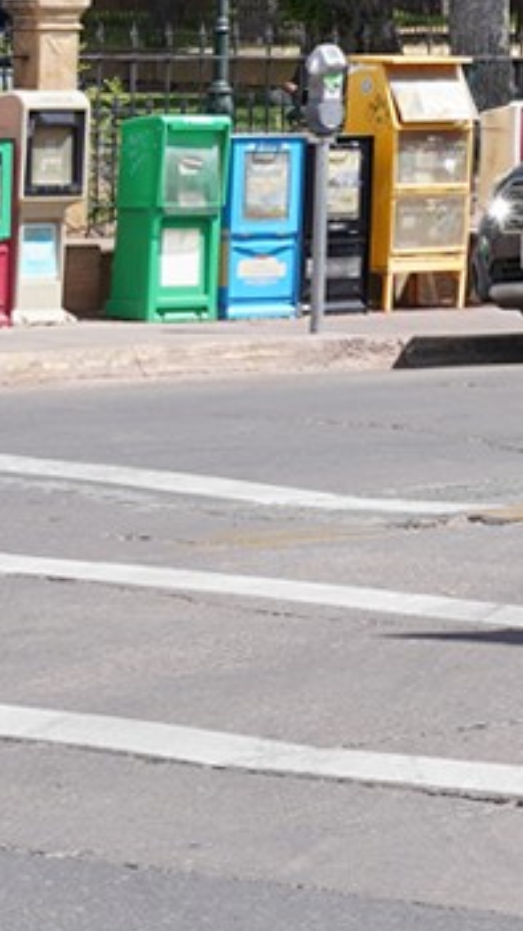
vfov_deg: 8.8
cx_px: 2336
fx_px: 5902
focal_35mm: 239
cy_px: -491
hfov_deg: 4.5
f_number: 10
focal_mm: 40
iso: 100
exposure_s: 1/100
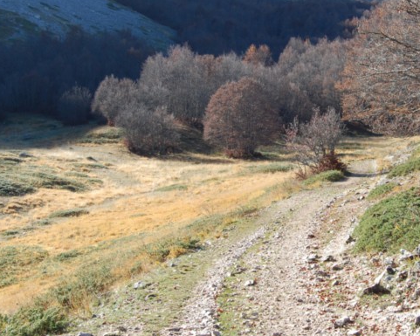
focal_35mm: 57
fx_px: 709
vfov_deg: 26.7
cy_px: 160
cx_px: 319
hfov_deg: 32.3
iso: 200
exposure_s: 1/200
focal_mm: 26
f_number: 7.1
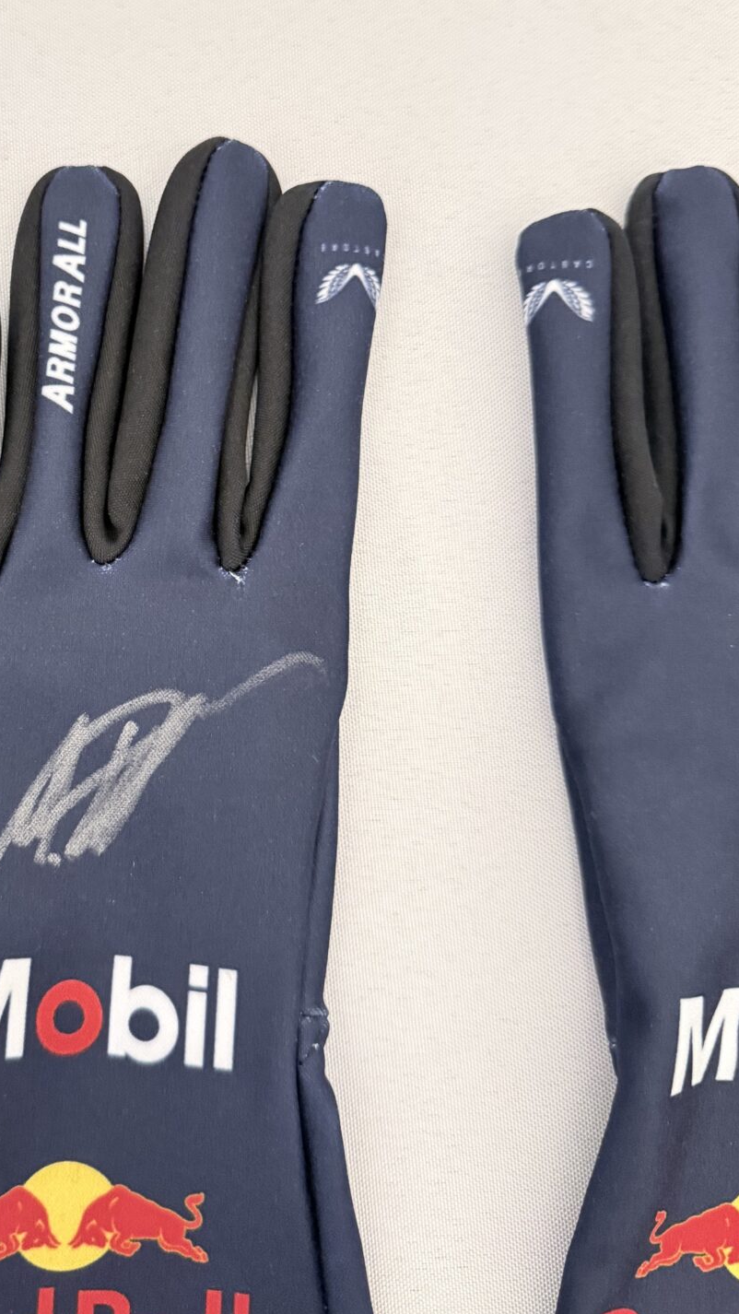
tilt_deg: -81.7
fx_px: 1150
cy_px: 516
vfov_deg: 58.9
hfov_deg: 34.5
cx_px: 139
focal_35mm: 33
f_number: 1.78
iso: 640
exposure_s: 1/33
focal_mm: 6.76
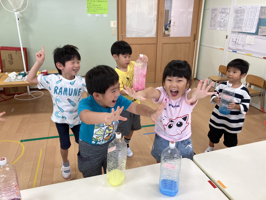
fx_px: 215
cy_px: 100
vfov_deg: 49.7
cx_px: 133
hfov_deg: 63.4
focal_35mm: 28
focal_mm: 3.99
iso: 50
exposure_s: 1/100
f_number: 1.8
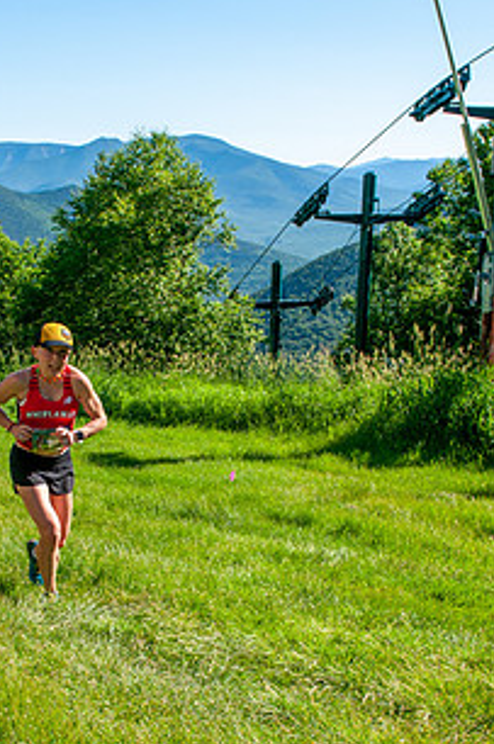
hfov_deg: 25.2
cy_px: 511
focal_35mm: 53
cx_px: 133
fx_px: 1095
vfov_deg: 37.1
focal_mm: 24
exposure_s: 1/400
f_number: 8
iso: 200
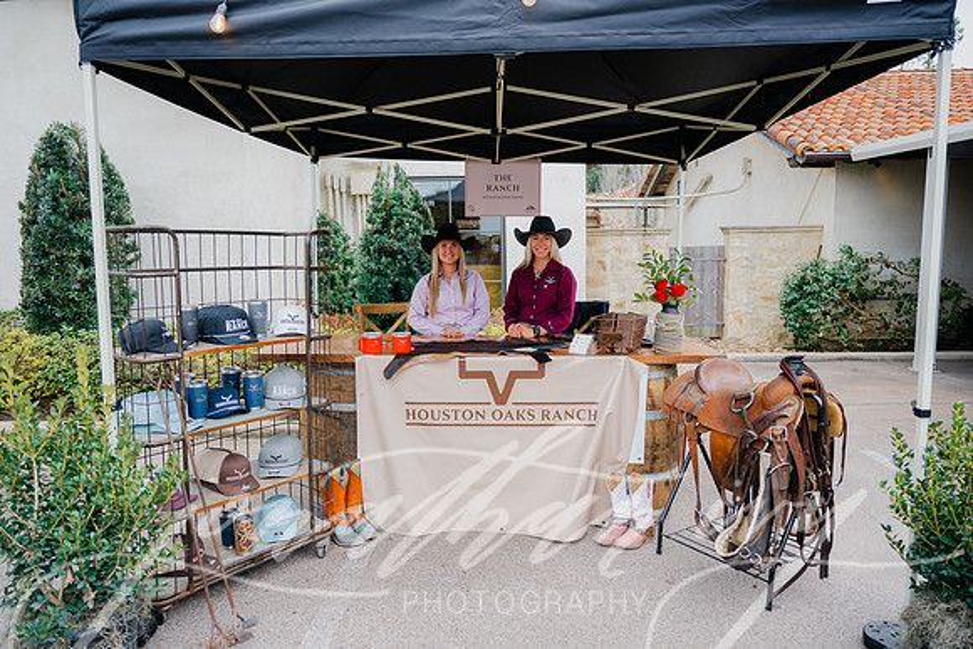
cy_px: 324
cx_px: 486
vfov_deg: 53.2
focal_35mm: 24
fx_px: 649
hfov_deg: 73.7
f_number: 2.8
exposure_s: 1/2500
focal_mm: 24
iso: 720
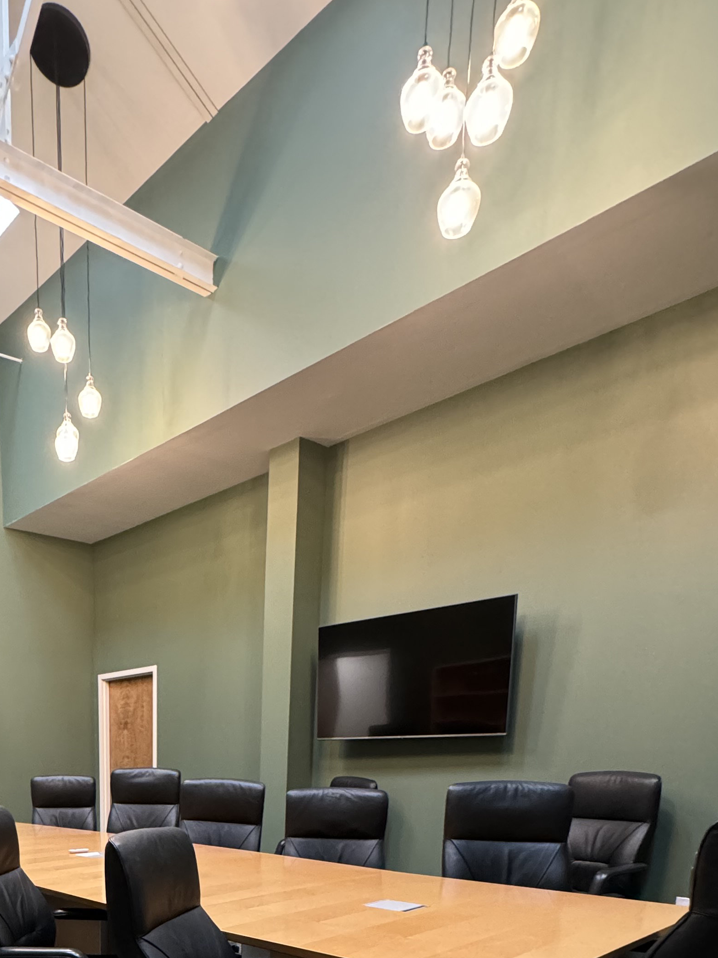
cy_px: 915
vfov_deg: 54.1
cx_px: 123
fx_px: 747
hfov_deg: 47.9
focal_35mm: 27
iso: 800
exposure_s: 1/60
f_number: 2.2
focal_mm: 2.2
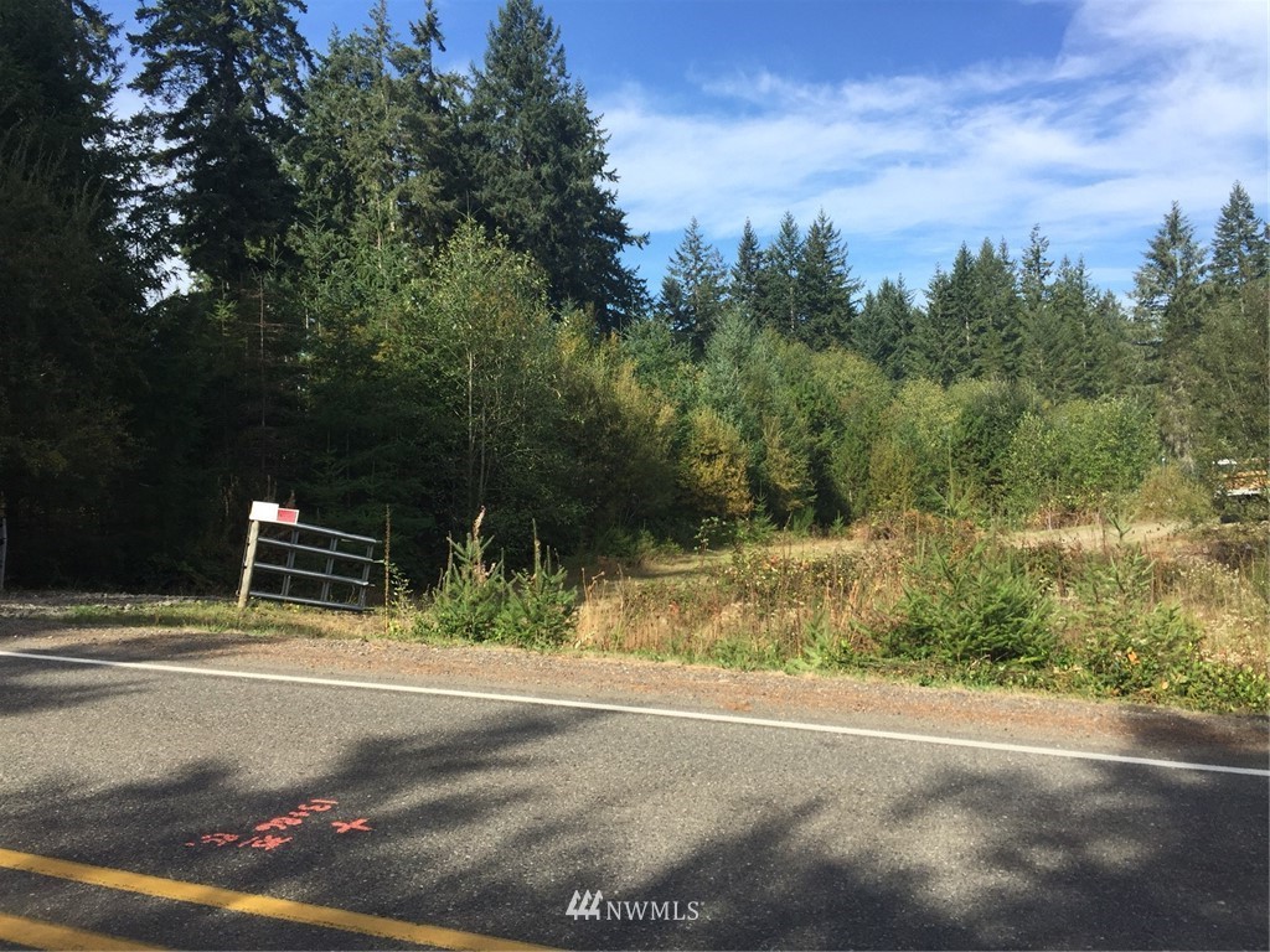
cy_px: 476
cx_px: 635
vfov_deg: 48.2
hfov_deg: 61.7
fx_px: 1064
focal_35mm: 29
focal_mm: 4.15
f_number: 2.2
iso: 32
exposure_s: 1/1276
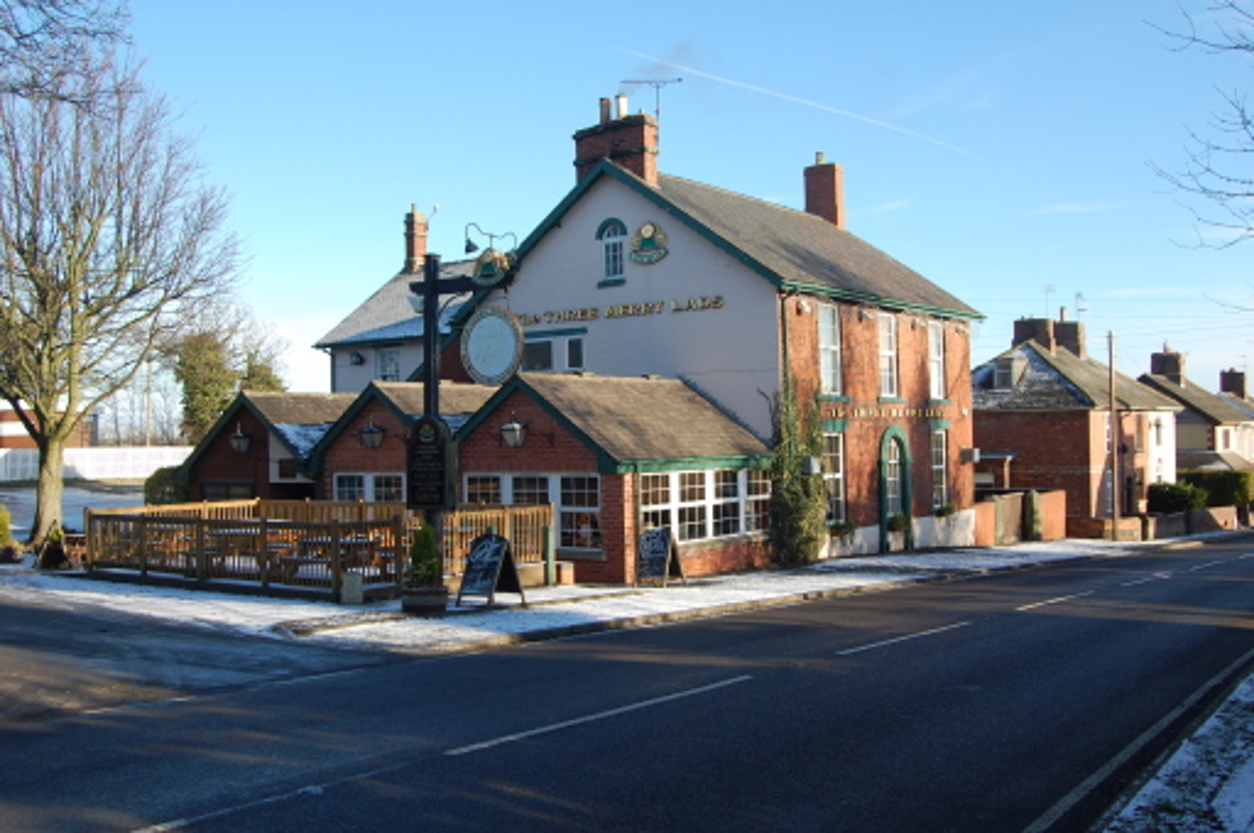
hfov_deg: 55.2
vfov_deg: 38.3
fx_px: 1200
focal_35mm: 34
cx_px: 627
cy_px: 416
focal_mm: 23
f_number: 7.1
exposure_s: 1/200
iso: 200
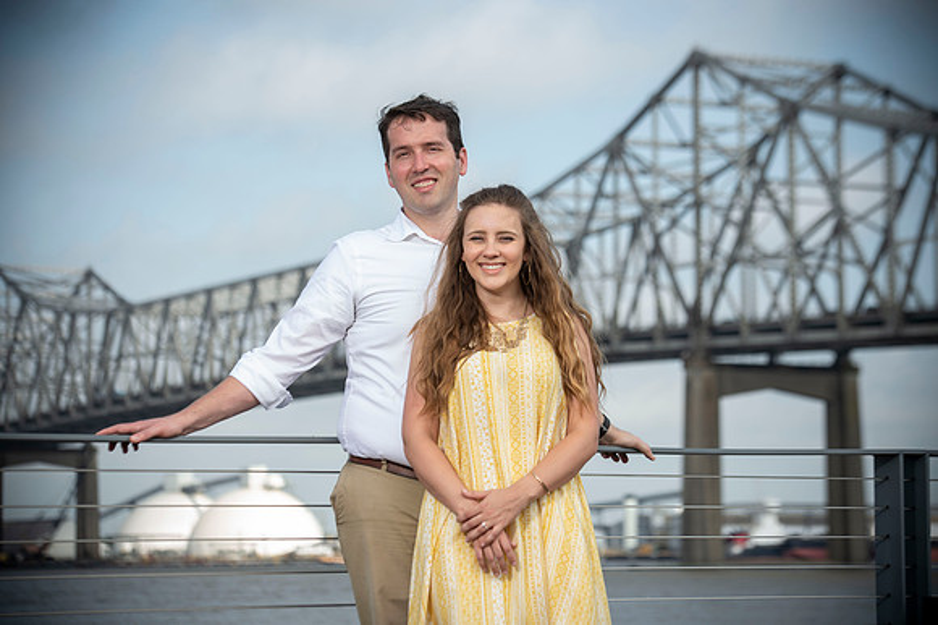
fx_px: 2864
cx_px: 469
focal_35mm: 110
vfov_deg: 12.4
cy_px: 312
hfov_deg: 18.6
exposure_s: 1/250
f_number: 5.6
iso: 50
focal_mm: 110
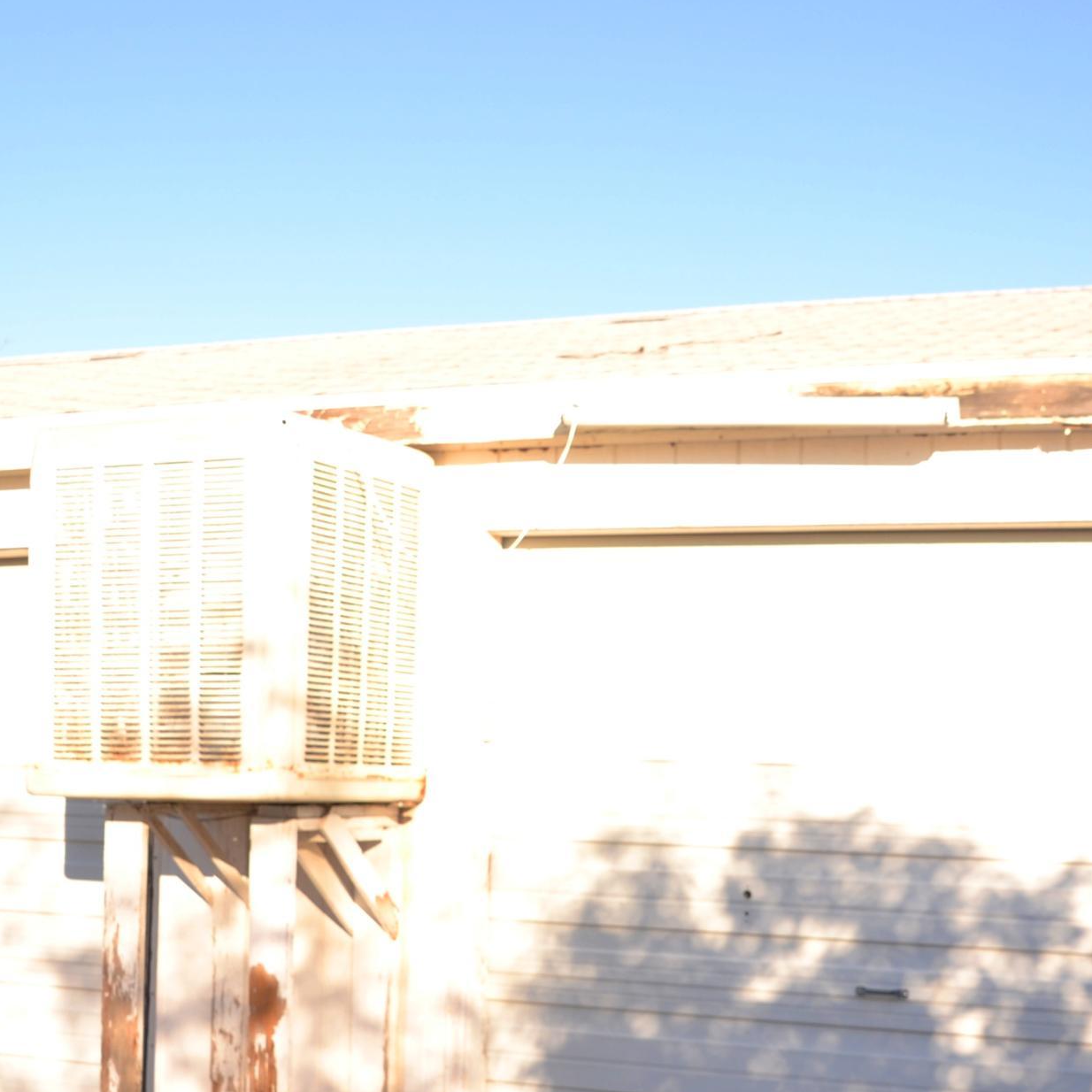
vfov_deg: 27.3
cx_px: 604
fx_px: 2213
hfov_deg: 27.7
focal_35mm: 62
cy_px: 838
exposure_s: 1/200
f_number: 13
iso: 100
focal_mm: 20
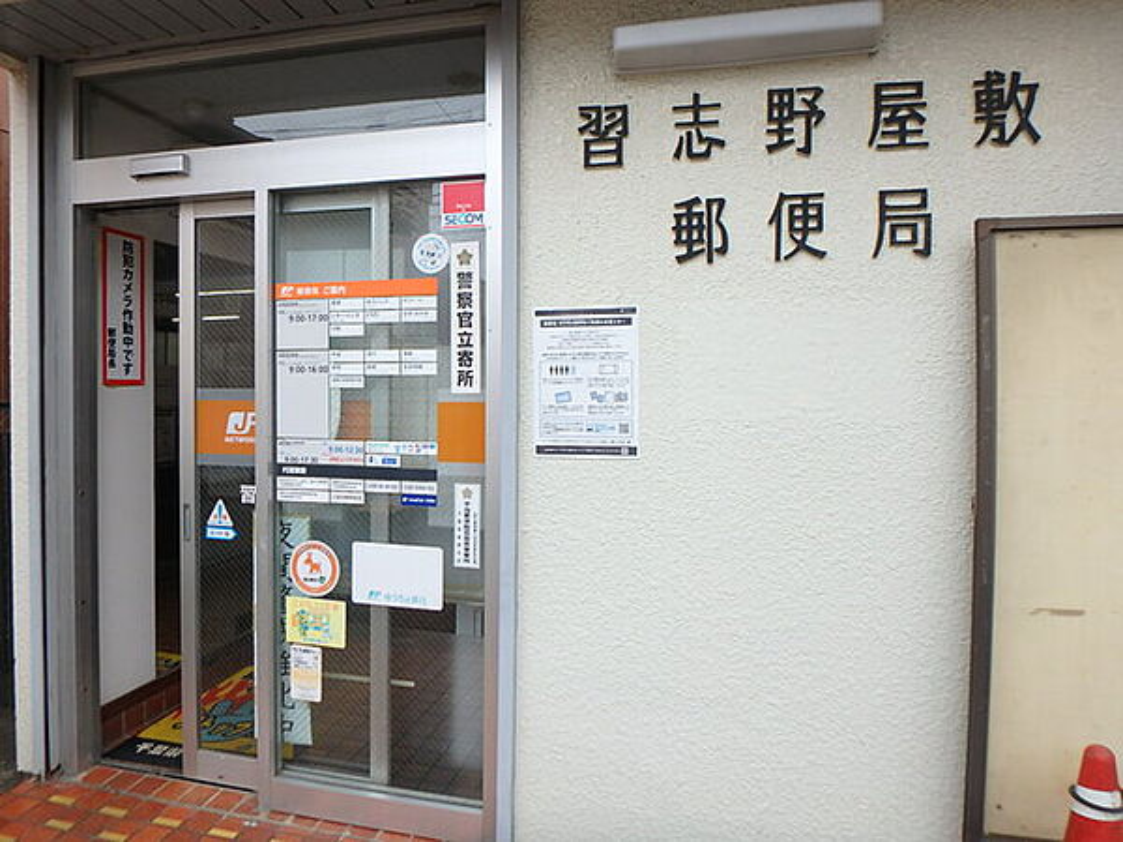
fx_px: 681
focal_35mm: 21
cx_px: 562
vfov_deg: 63.4
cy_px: 421
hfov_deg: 79.0
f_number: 3.5
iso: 125
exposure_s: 1/320
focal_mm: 3.7
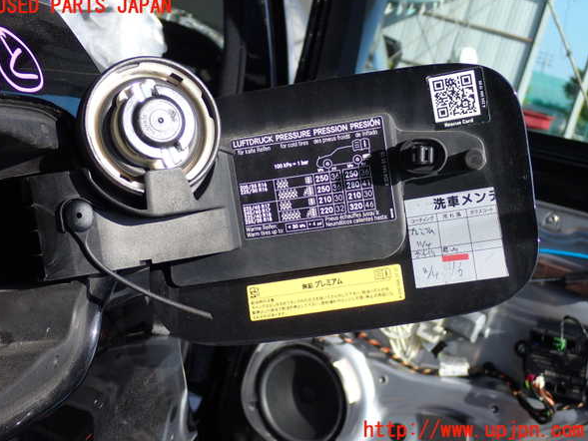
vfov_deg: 26.6
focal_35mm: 55
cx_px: 290
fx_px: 934
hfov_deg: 34.9
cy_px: 219
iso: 100
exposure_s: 1/400
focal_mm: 9.65
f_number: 3.3
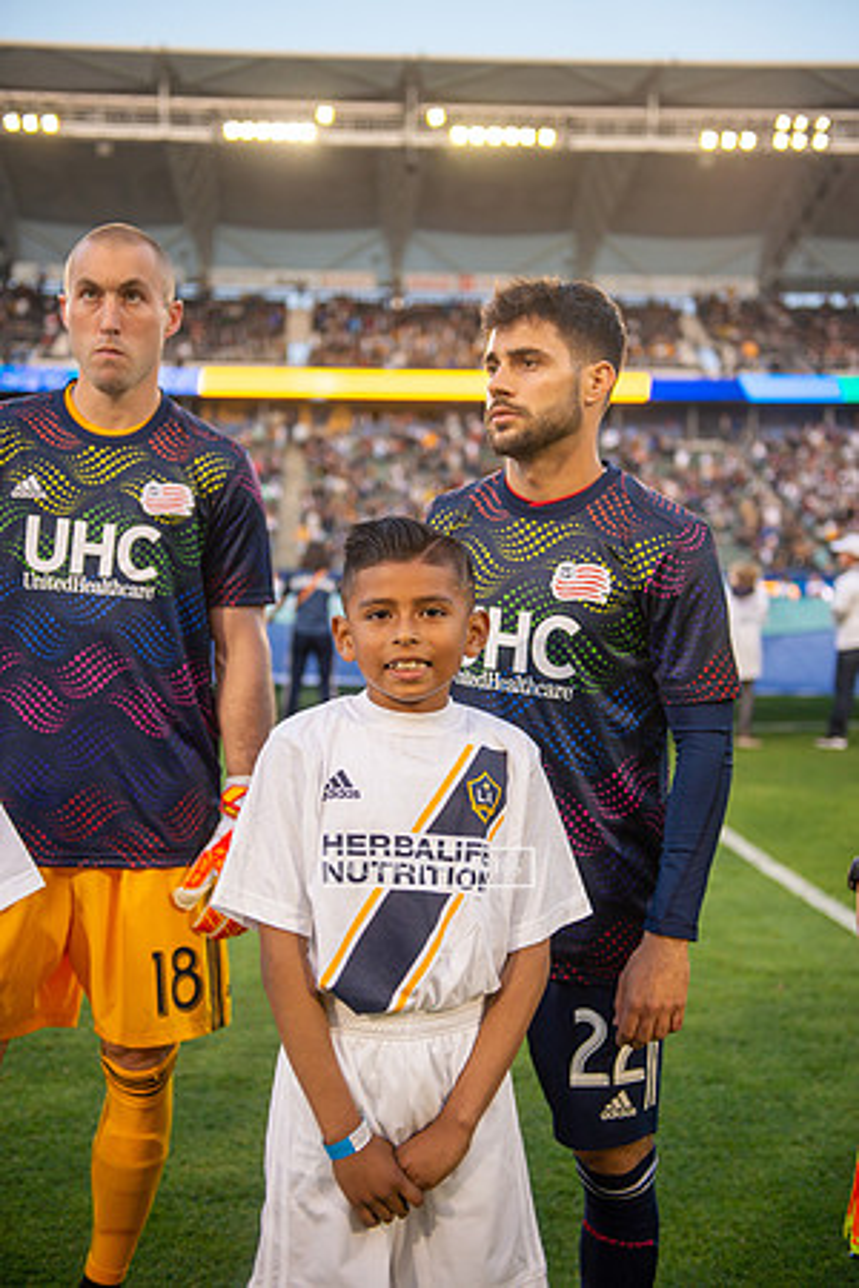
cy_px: 644
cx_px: 430
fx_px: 1575
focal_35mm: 44
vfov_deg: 44.5
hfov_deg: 30.5
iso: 200
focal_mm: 44
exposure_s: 1/800
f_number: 2.8
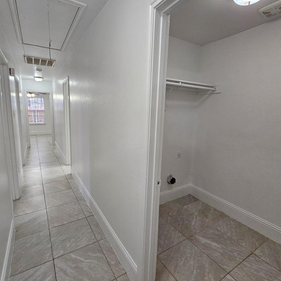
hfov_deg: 87.0
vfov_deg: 87.4
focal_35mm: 16
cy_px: 136
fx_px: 147
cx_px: 123
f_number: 2.2
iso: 320
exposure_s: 1/60
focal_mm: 2.2
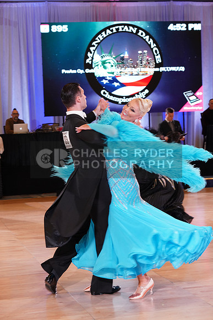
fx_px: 727
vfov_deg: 24.8
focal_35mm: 82
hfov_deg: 16.7
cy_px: 160
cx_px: 106
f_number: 6.3
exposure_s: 1/125
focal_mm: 82
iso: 2000
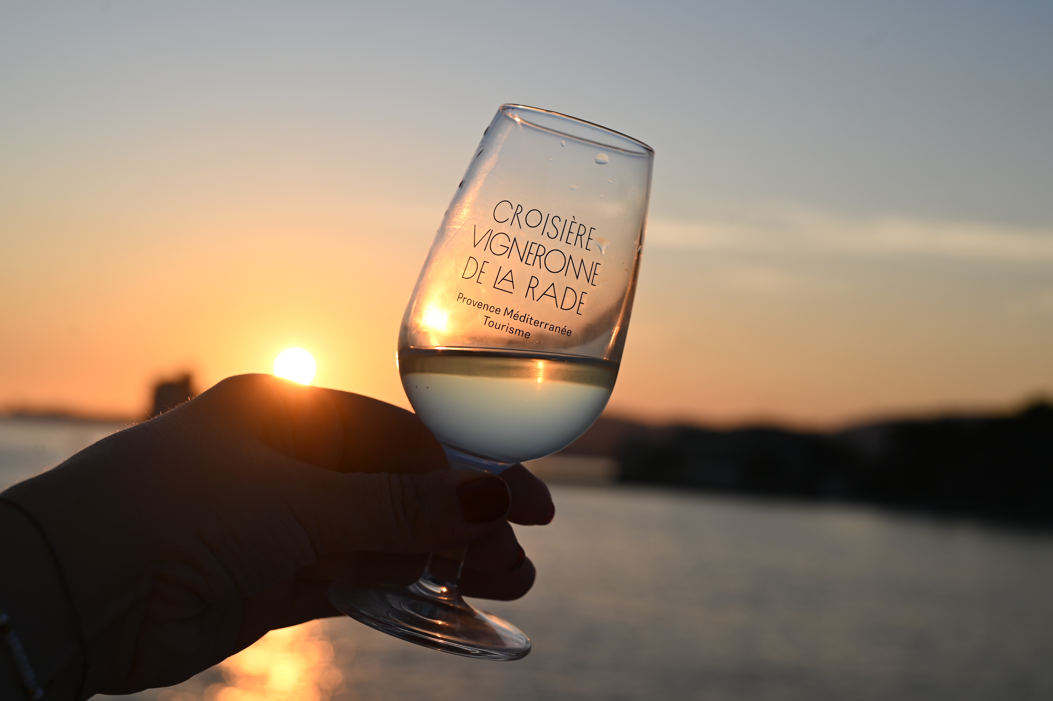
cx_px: 519
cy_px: 330
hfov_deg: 36.9
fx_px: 1579
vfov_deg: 25.0
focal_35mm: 54
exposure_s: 1/320
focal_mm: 50
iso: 100
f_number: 6.3
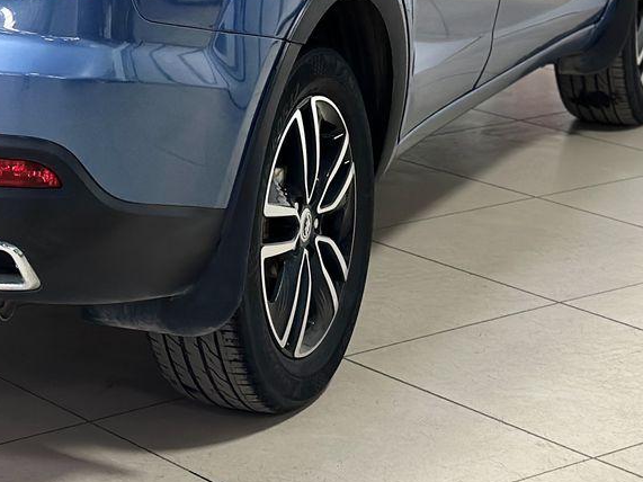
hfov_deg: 15.9
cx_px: -15
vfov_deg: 12.0
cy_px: -56
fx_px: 2247
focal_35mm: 121
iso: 160
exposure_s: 1/100
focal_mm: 6.86
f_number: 1.78
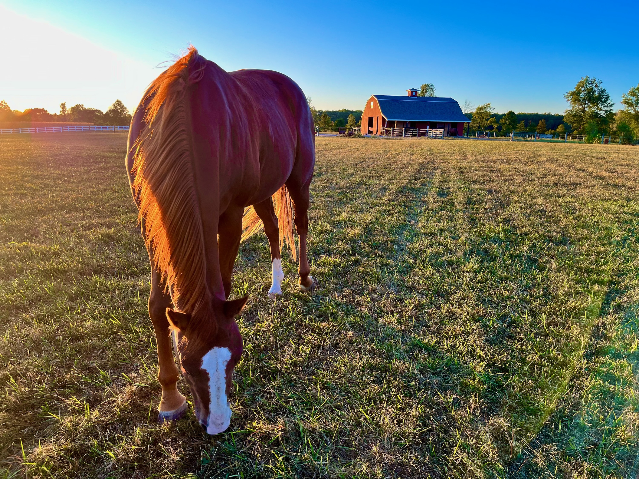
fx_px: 480
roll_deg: -1.5
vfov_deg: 53.1
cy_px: 240
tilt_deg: -12.6
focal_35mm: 26
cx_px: 320
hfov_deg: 67.3
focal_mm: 5.1
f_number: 1.6
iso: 40
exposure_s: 1/284
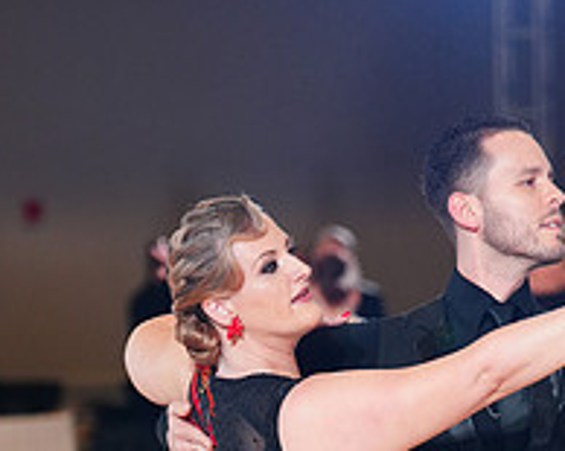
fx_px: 4462
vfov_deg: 5.7
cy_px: 643
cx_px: 389
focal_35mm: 267
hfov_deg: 7.2
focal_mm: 95
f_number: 2.8
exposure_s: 1/400
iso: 2000
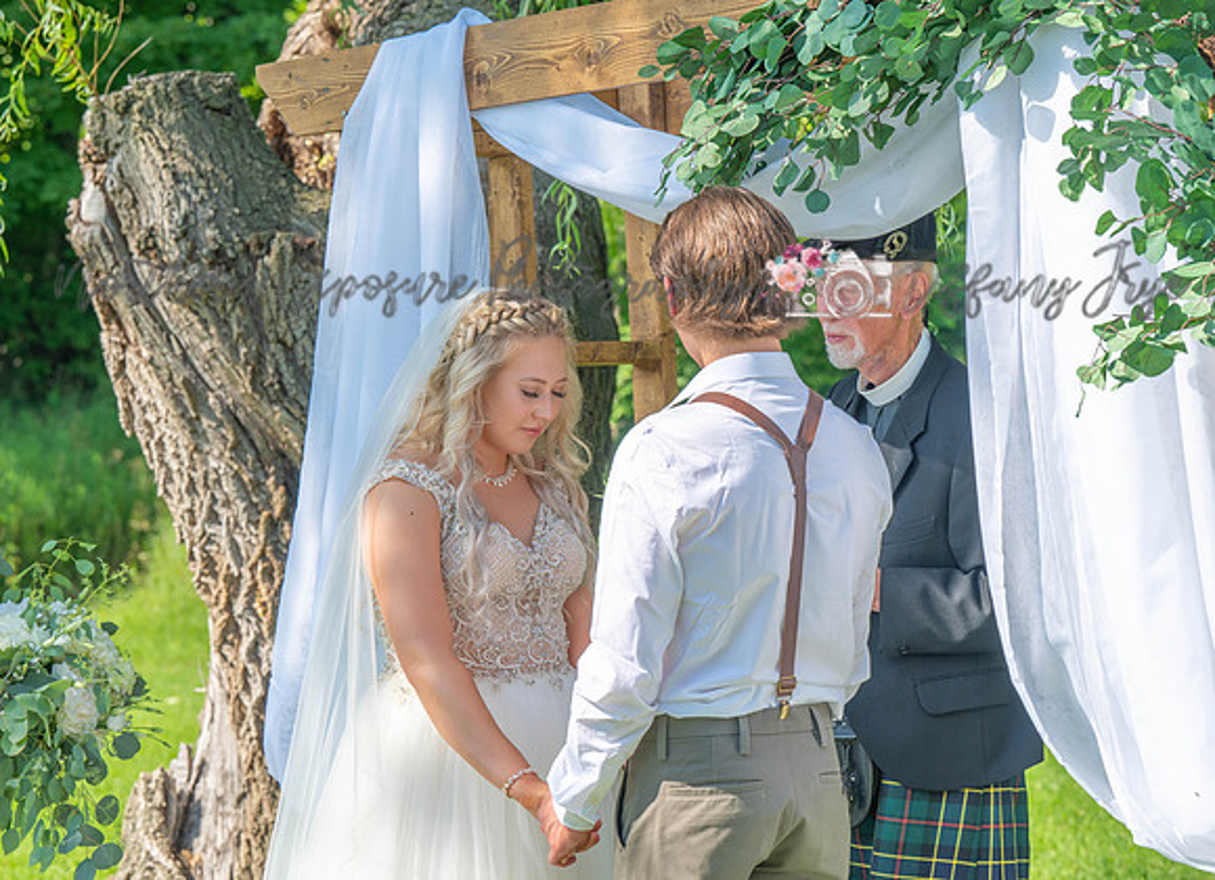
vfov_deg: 13.7
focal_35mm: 106
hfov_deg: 18.8
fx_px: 3672
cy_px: 440
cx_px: 553
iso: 100
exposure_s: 1/320
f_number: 7.1
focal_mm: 100
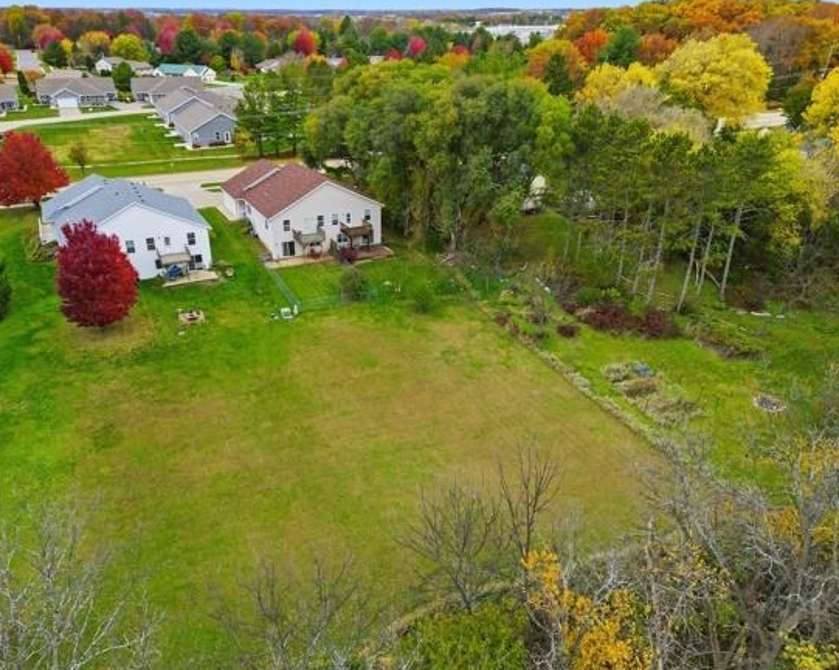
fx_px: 645
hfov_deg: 65.9
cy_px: 327
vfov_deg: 54.9
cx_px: 383
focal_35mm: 26
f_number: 1.7
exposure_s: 1/2000
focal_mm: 6.7
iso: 140
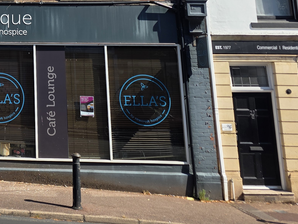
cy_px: -35
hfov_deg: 29.5
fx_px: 508
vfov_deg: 23.0
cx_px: -29
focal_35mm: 59
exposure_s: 1/3972
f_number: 1.7
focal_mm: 6.3
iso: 80
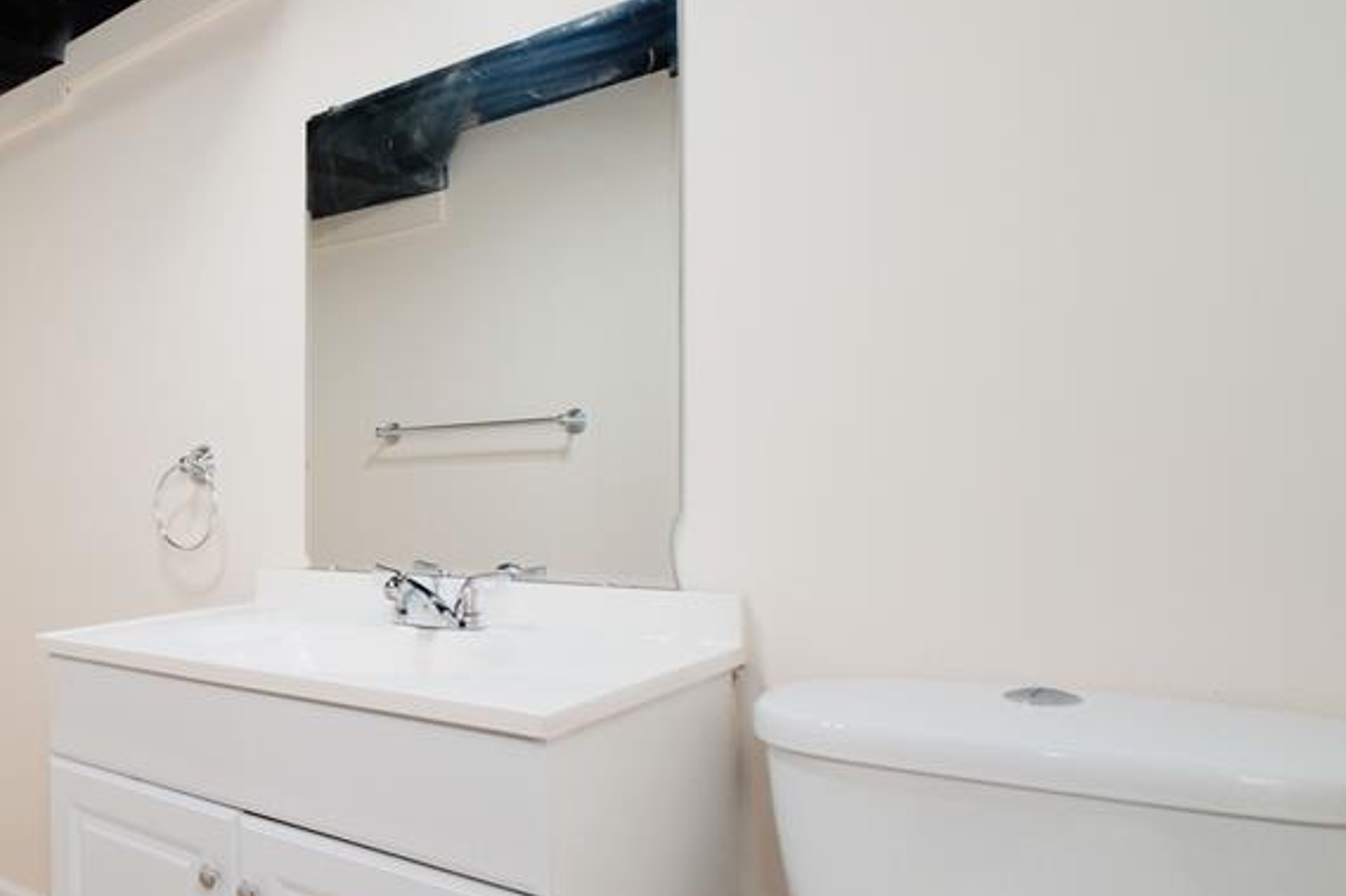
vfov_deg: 47.8
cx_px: 187
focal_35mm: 27
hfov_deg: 59.4
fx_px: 1009
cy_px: 487
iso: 800
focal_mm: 10
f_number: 5
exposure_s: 1/250
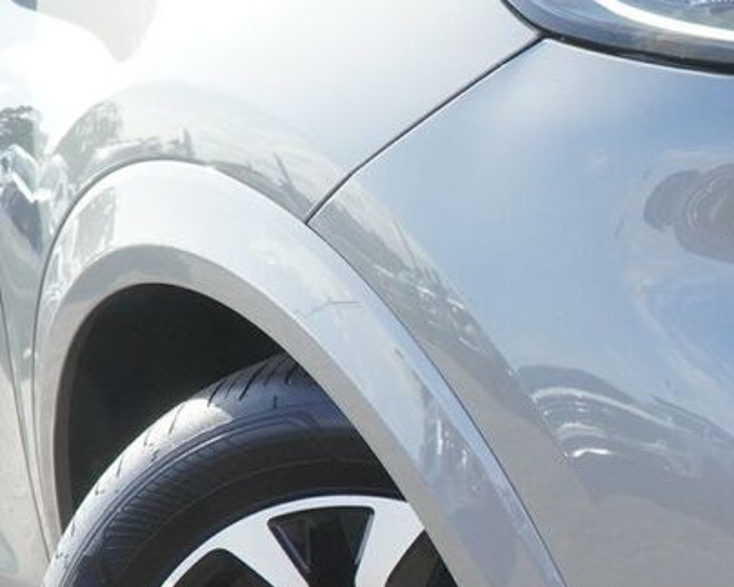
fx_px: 2541
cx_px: 785
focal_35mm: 117
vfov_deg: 13.1
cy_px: 483
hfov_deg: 16.0
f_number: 8
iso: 800
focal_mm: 28
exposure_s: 1/400
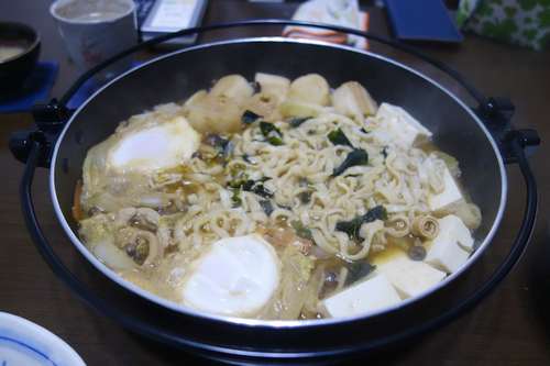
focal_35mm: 28
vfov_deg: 46.4
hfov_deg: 65.5
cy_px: 183
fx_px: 428
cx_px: 275
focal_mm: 10.4
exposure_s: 1/80
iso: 800
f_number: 1.8
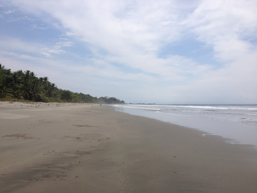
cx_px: 128
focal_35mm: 35
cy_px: 96
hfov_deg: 52.6
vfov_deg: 40.7
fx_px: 260
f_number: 2.4
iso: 50
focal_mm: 4.28
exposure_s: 1/3953
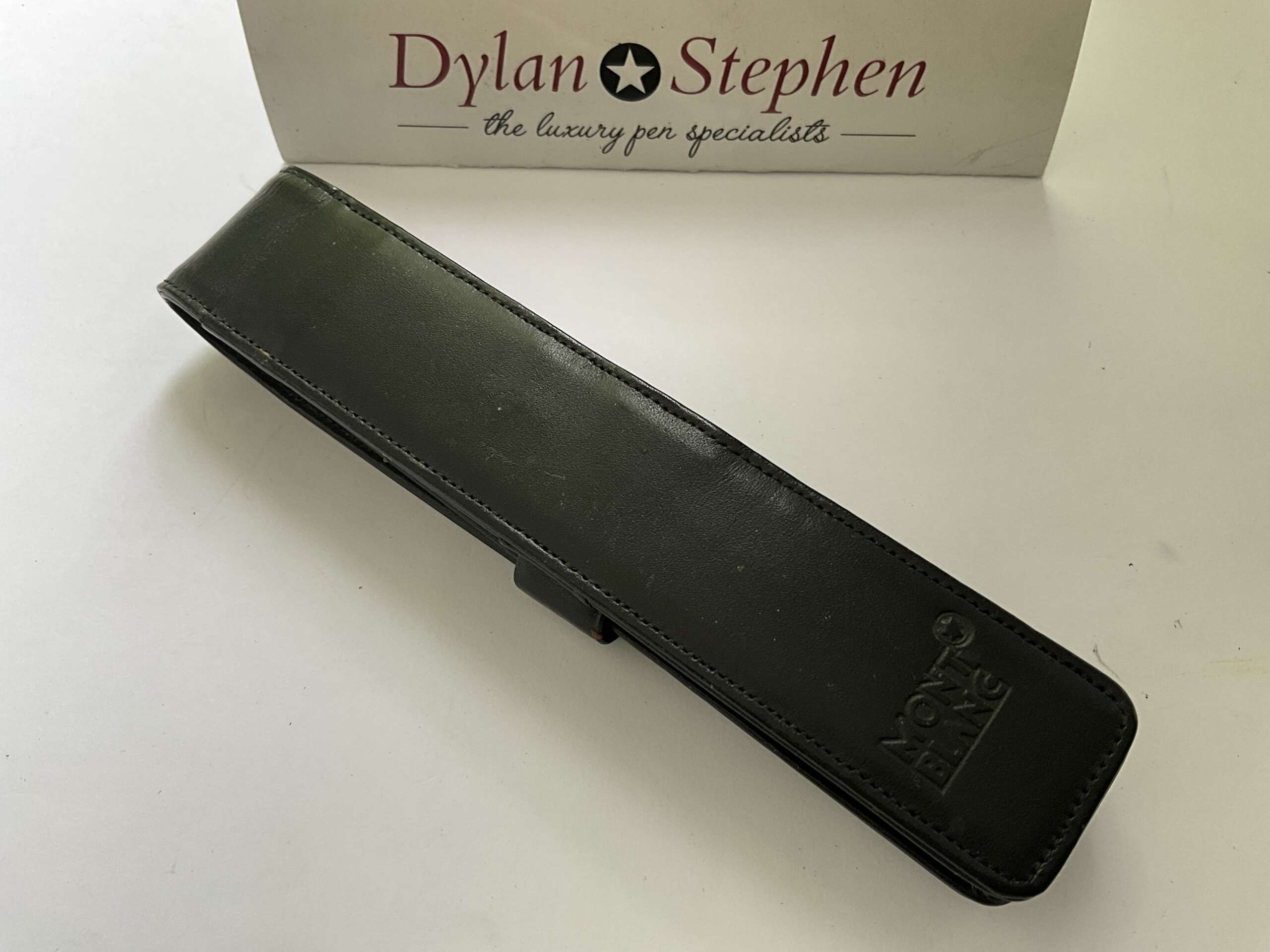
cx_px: 635
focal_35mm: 29
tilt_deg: -63.3
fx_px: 1064
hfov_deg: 61.7
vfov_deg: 48.2
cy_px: 476
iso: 40
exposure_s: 1/122
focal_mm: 3
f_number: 1.8
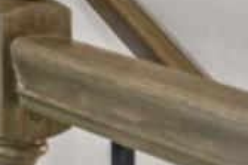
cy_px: -272
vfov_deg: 7.8
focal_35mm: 158
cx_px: -619
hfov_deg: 8.9
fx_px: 1087
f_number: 6.3
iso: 1250
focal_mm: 22
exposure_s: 1/20
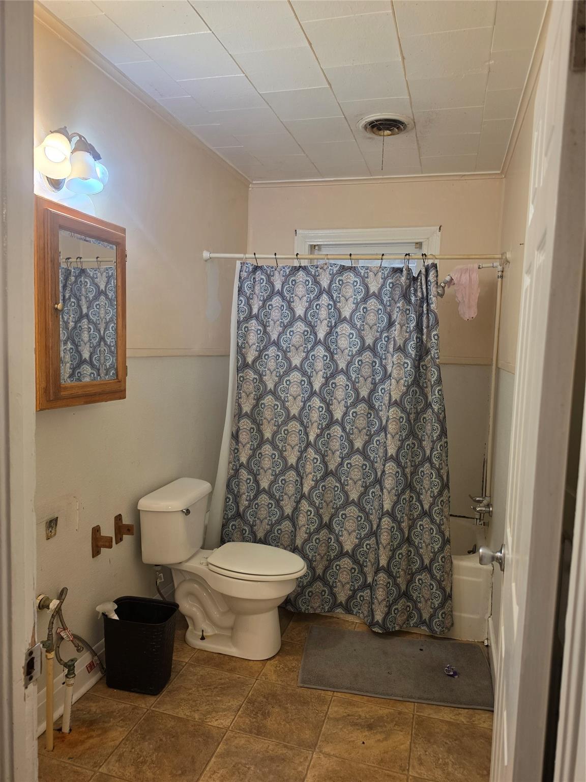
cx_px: 293
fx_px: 519
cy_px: 391
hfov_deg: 58.9
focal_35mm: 23
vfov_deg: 73.9
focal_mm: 6.5
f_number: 1.4
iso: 200
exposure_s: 1/120
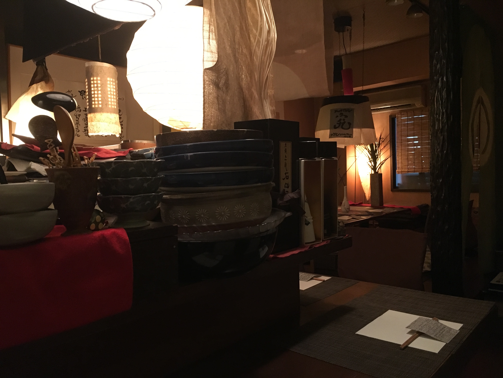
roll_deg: +1.7
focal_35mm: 29
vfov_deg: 48.2
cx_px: 252
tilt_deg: -2.5
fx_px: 421
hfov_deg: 61.7
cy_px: 189
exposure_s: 1/15
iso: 250
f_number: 2.2
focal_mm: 4.15
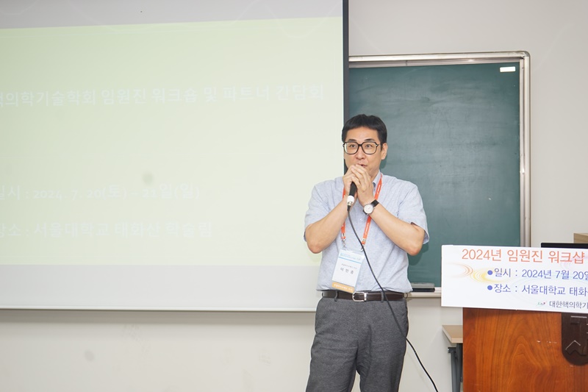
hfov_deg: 40.4
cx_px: 294
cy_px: 196
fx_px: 800
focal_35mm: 49
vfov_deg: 27.5
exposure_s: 1/100
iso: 400
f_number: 4.5
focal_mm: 49
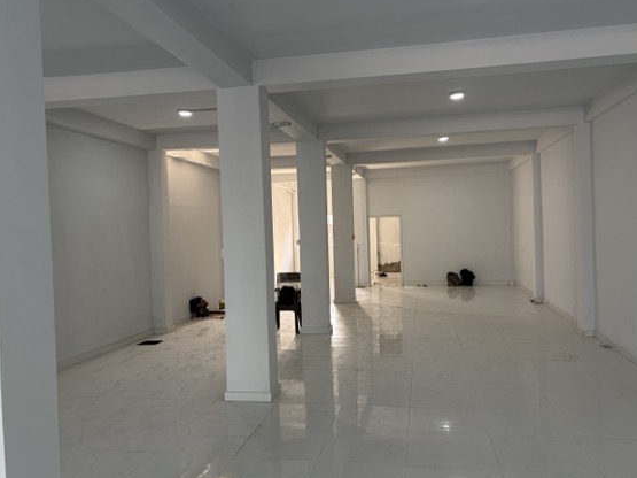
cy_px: 233
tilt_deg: -0.3
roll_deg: +2.2
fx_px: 552
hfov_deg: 60.0
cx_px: 320
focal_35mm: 30
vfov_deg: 46.8
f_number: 1.6
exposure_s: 1/122
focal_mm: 5.96
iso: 80
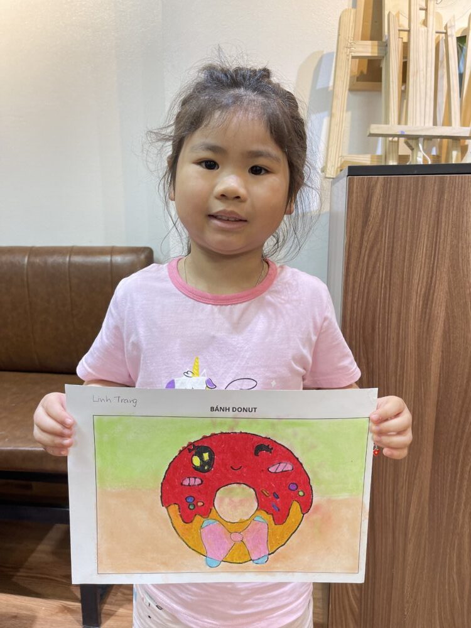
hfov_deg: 54.9
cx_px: 236
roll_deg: +0.0
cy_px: 314
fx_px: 454
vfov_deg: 69.4
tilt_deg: -11.2
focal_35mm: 25
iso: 100
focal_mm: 5.1
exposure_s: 1/100
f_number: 1.6
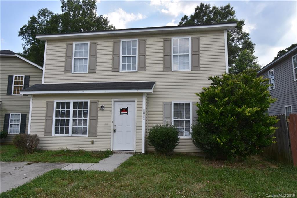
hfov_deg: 77.3
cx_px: 148
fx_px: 186
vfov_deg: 56.1
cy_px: 99
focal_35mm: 22
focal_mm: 15
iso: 320
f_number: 8
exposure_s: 1/500
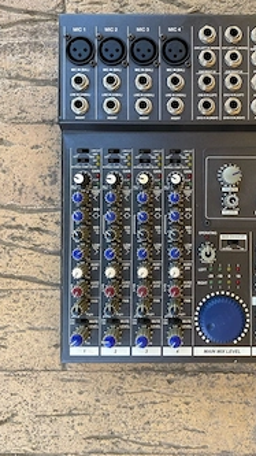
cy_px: 204
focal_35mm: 34
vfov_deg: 57.9
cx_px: 177
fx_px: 411
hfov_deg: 34.2
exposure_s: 1/122
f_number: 1.8
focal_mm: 4.25
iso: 50
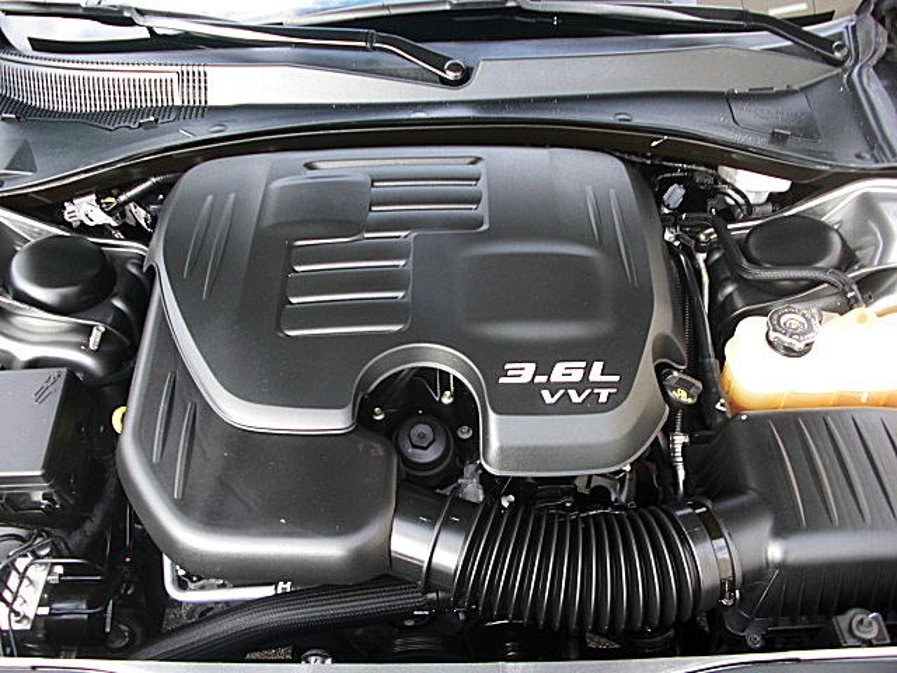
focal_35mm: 36
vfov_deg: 39.7
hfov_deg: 51.4
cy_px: 336
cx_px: 448
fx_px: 933
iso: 100
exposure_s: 1/80
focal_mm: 6.3
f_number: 2.8
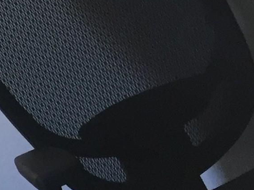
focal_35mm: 157
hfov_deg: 10.6
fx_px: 1153
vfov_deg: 9.5
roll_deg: +24.4
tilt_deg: -7.6
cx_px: -375
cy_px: 102
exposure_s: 1/30
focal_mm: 4.15
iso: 32
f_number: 2.2
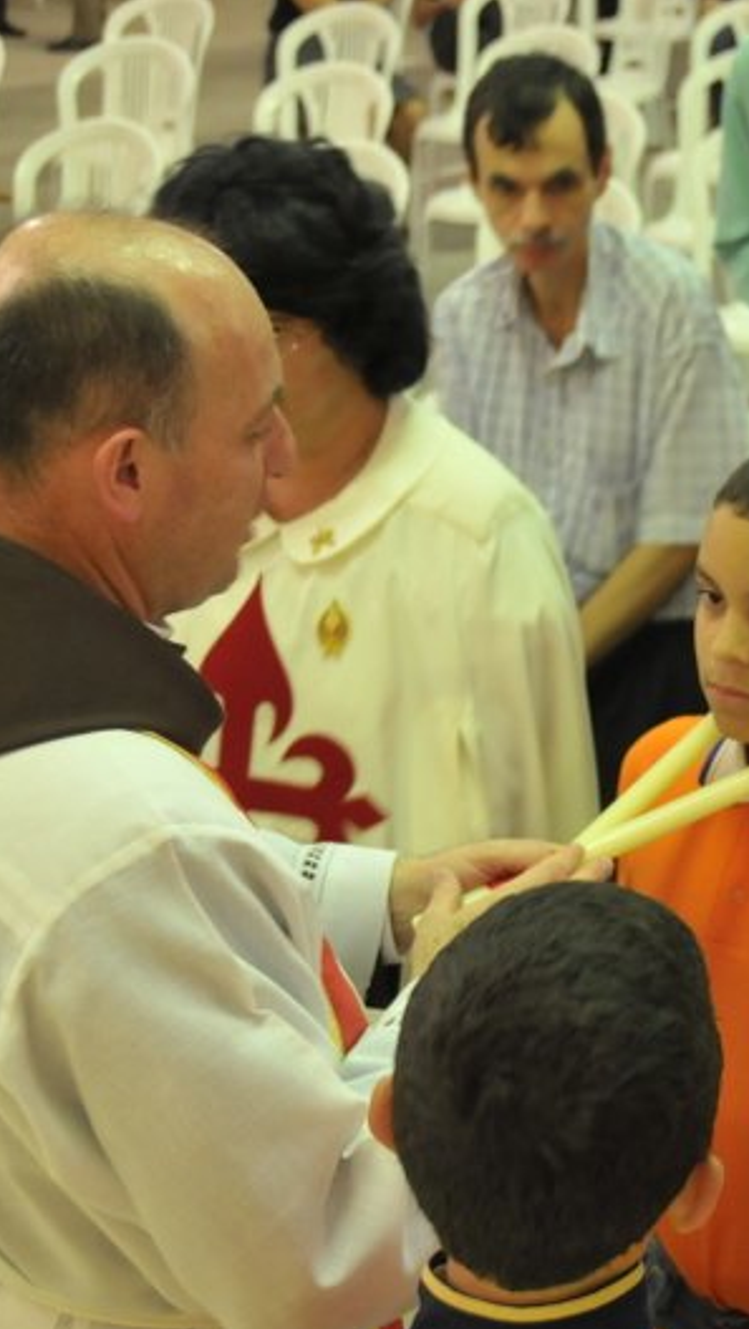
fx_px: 2856
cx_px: 757
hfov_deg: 14.7
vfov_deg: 26.2
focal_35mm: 81
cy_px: 666
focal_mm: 34
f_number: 4.2
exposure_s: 1/10
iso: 1000
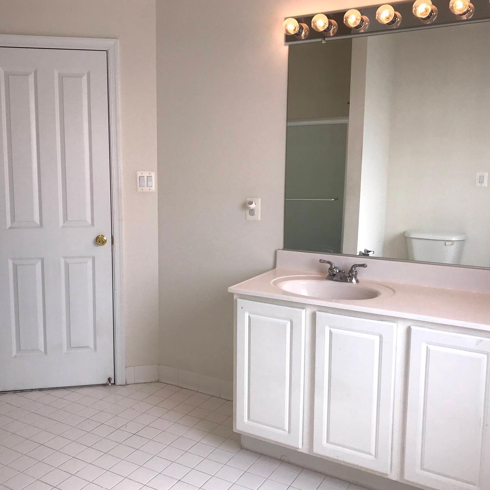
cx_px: 207
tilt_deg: -8.7
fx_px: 545
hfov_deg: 48.3
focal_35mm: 34
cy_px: 240
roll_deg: -0.2
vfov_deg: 48.4
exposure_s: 1/348
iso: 20
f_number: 1.8
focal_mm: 3.99
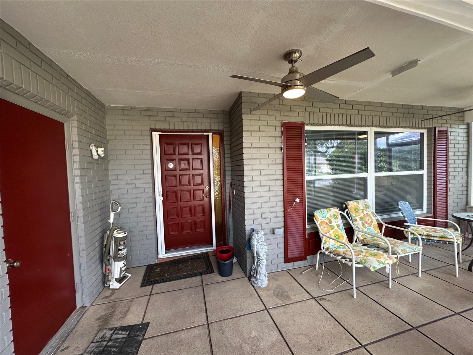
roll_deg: +1.8
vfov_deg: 85.7
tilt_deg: -2.6
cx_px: 236
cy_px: 178
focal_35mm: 14
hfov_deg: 102.1
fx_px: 191
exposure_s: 1/120
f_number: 2.2
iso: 160
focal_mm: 2.22
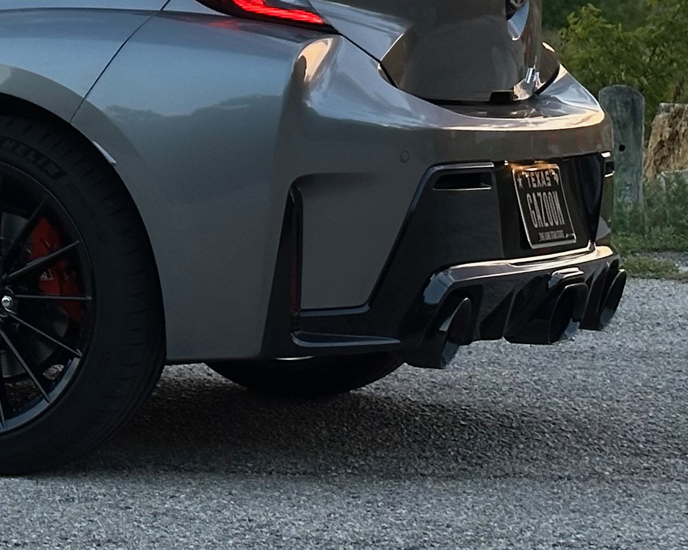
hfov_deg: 11.7
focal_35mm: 159
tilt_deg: -1.1
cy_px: -199
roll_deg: -0.7
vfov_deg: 9.5
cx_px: -296
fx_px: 3237
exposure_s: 1/211
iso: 50
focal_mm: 6.86
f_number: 1.78
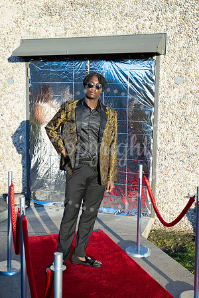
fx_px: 381
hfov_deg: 29.2
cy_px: 149
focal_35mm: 46
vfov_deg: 42.7
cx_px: 100
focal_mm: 46
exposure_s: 1/250
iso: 320
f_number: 7.1
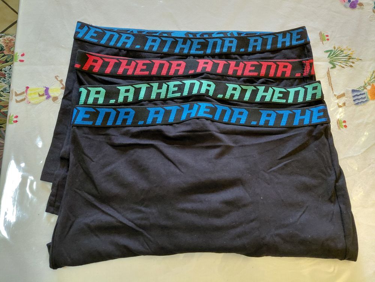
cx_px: 188
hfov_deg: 69.4
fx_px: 271
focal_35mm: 25
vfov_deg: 54.9
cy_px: 141
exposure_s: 1/24
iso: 400
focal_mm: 4.69
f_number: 1.8
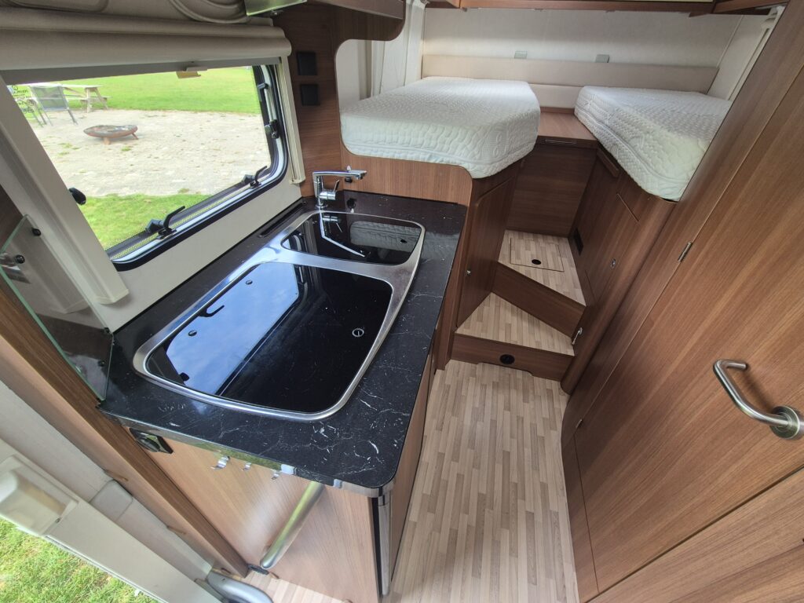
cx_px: 402
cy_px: 302
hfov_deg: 106.2
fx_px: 302
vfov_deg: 89.9
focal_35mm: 13
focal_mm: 2.2
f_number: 2.2
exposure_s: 1/50
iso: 64
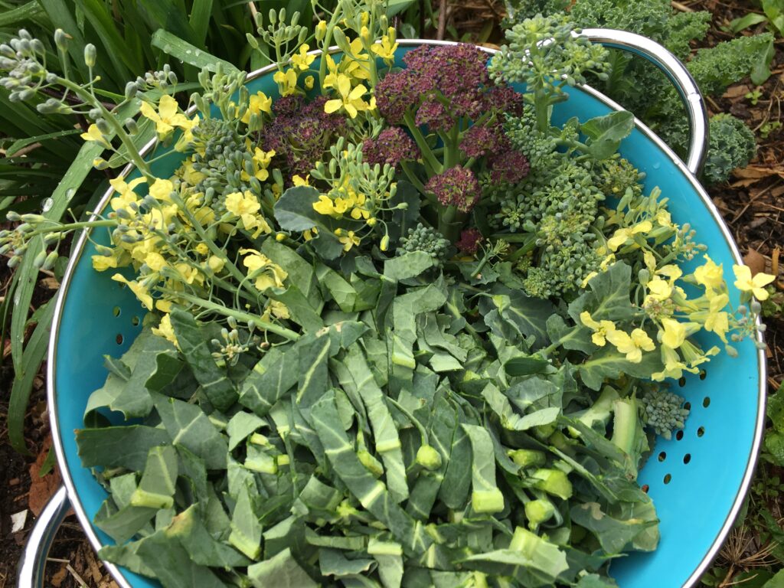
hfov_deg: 61.7
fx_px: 657
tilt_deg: -72.3
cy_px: 294
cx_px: 392
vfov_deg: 48.2
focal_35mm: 29
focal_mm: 4.15
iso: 25
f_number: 2.2
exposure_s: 1/420
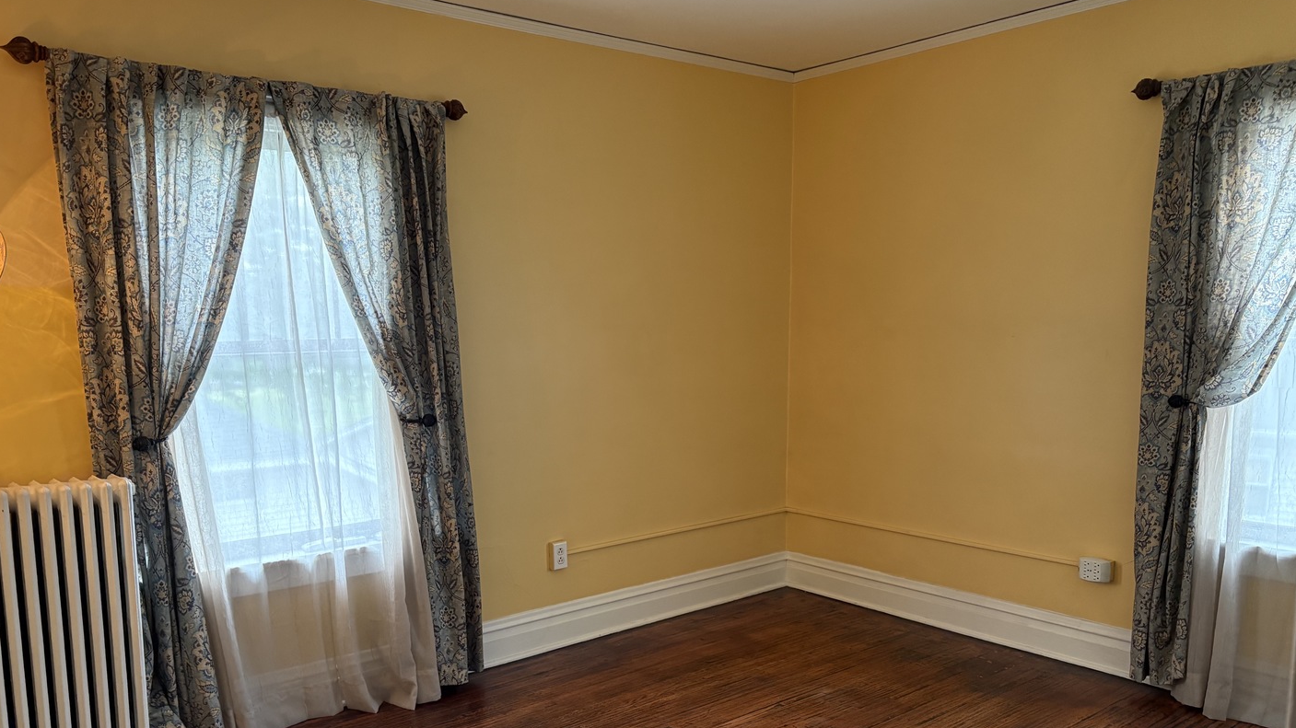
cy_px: 468
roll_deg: +0.7
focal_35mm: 29
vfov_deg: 39.8
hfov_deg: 66.1
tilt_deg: -8.1
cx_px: 637
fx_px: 996
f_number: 1.6
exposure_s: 1/60
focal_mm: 5.96
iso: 250
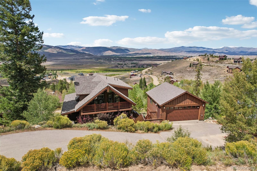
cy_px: 86
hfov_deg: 78.6
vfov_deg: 57.2
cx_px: 128
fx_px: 157
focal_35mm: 22
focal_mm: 8.4
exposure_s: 1/500
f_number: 2.8
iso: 130
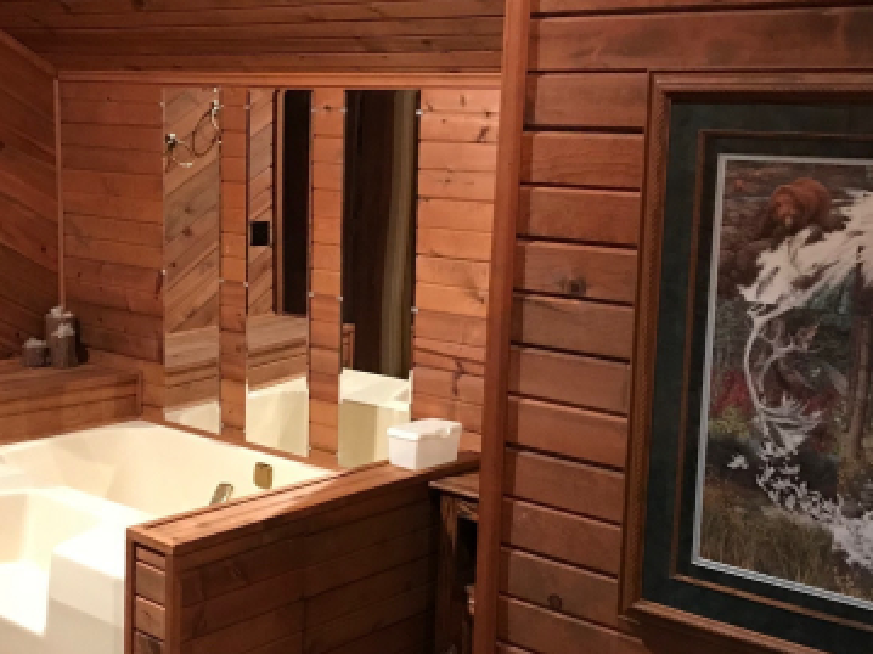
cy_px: 360
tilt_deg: -10.4
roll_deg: -2.0
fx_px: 1311
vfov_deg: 28.0
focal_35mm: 52
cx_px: 308
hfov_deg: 36.5
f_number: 1.8
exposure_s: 1/5
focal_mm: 3.99
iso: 100
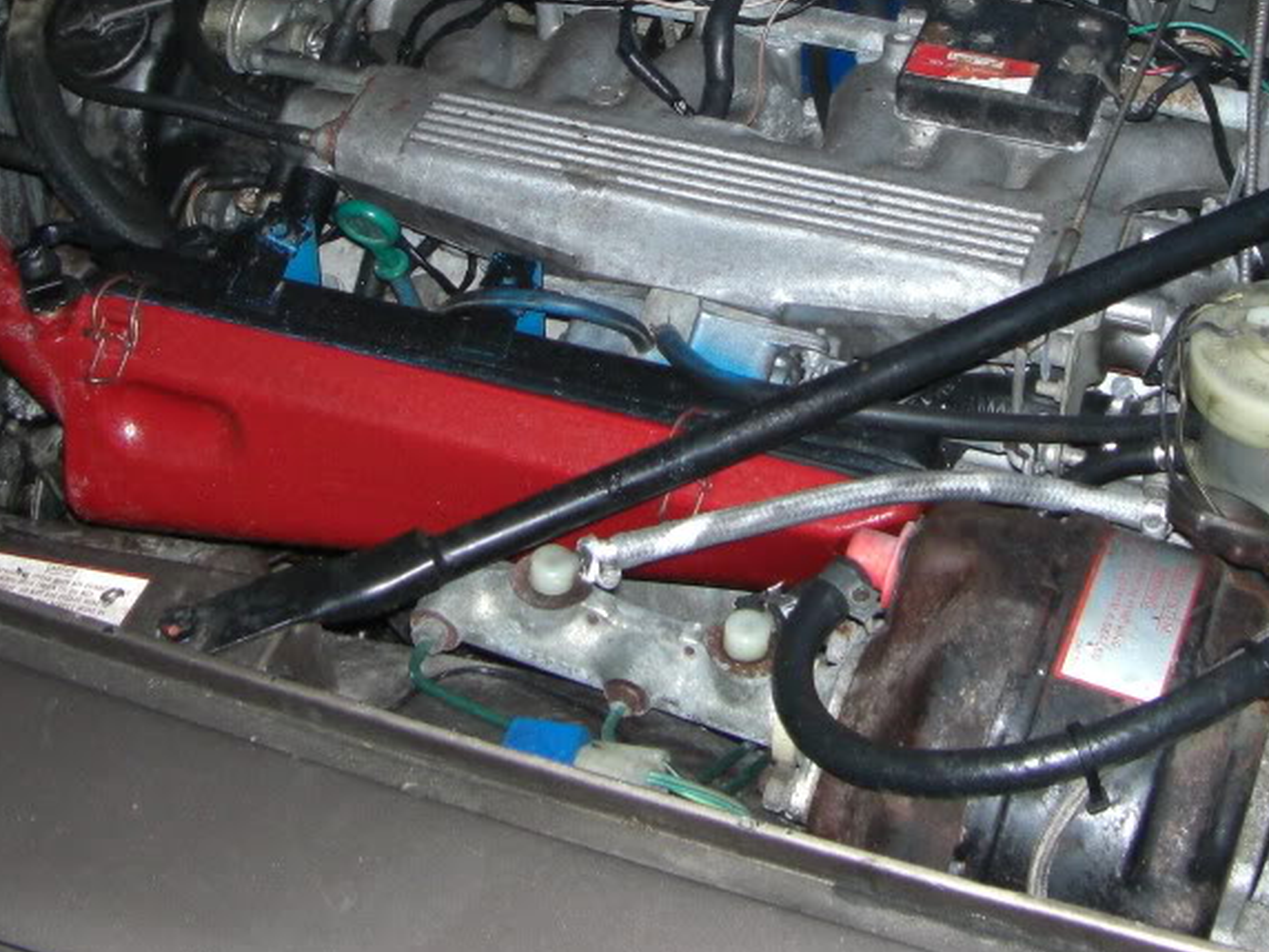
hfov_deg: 28.5
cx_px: 730
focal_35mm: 68
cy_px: 146
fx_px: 2493
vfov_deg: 21.3
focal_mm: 6.3
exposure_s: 1/60
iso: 200
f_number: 3.4
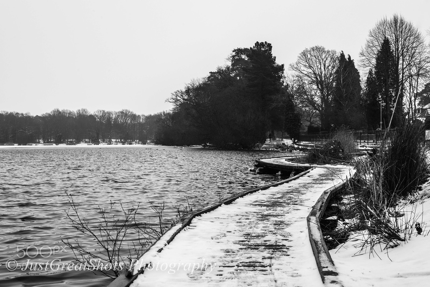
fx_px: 621
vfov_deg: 26.0
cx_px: 215
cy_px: 144
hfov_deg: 38.2
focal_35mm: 52
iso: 400
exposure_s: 1/200
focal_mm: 52
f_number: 11
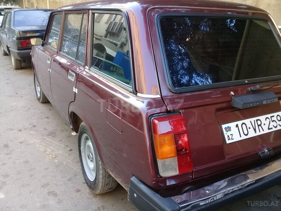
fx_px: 252
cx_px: 140
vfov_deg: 45.4
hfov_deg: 58.4
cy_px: 106
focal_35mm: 31
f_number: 2.2
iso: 64
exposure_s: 1/33
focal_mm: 3.3
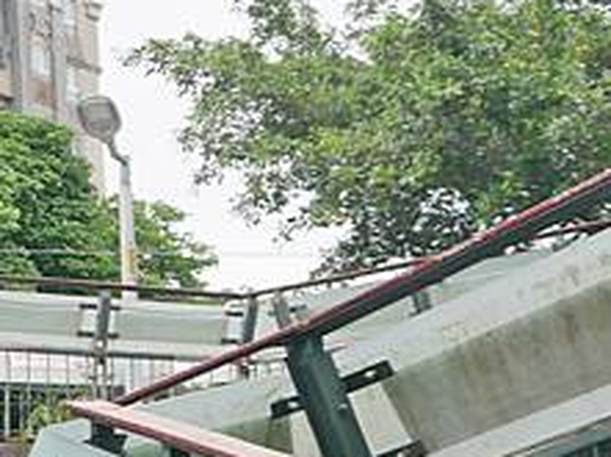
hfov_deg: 13.6
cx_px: -564
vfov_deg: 11.6
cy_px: 409
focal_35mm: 127
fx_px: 2238
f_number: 4
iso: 200
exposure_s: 1/500
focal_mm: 14
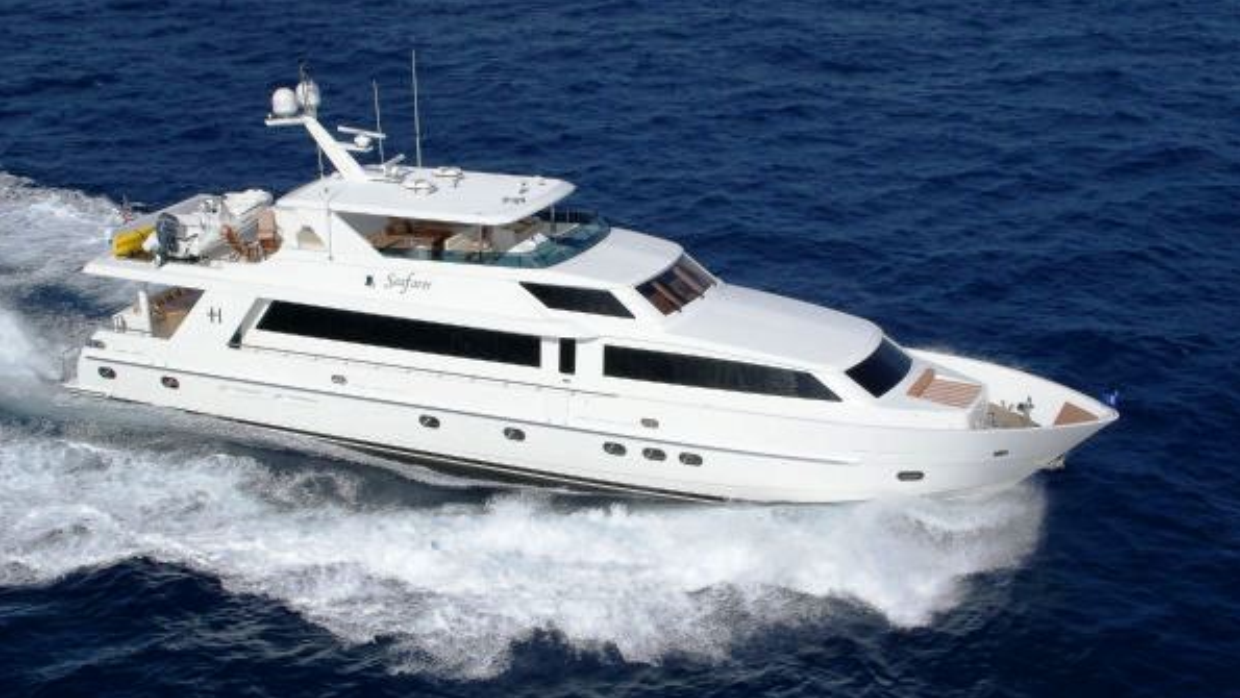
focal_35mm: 56
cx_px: 623
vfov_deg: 21.6
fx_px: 1826
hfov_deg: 37.5
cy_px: 335
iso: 100
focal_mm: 35
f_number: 13
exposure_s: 1/250
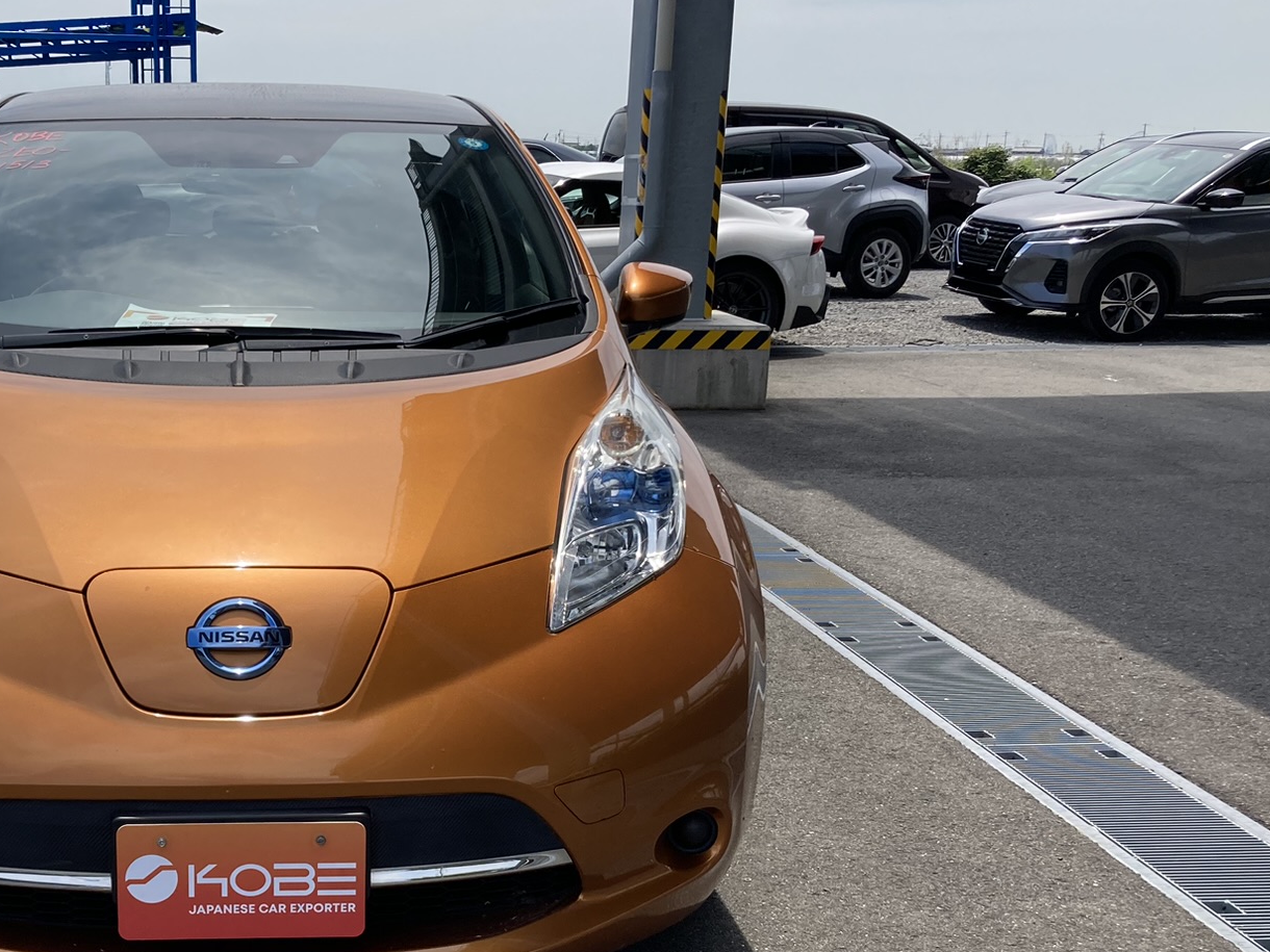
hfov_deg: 39.2
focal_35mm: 47
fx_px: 1724
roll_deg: -1.0
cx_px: 303
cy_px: 560
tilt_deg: -13.1
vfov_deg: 30.8
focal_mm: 3.99
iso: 20
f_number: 1.8
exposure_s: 1/2024
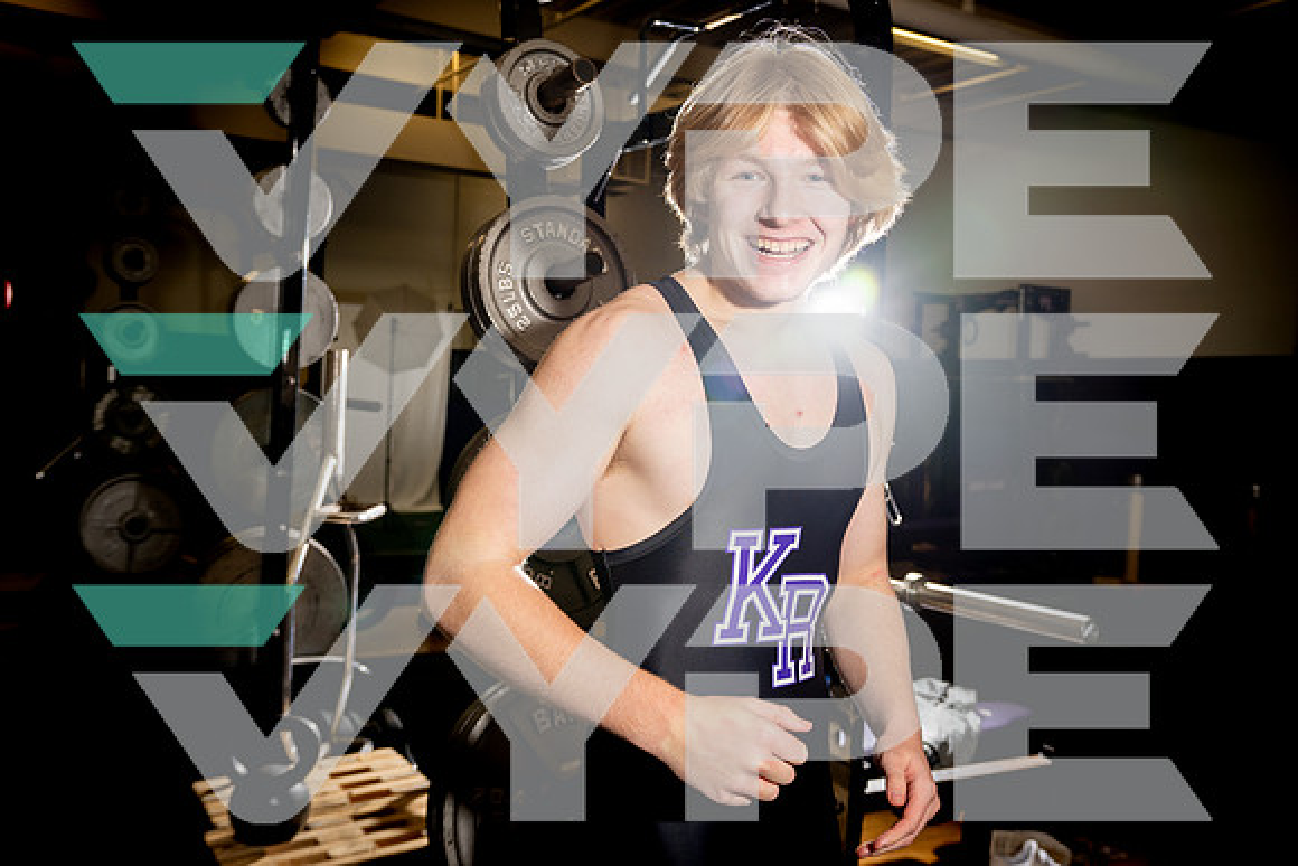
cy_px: 433
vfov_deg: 41.1
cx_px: 649
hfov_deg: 58.7
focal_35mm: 32
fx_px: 1154
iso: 500
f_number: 5
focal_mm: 32
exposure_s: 1/250
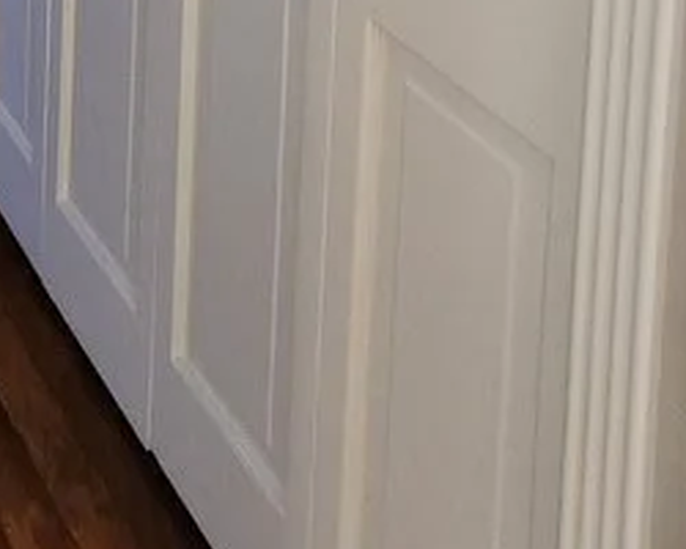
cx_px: -33
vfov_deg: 17.7
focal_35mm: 52
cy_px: -609
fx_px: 1056
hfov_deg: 32.5
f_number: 2.2
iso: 250
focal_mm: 1.74
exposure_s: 1/60
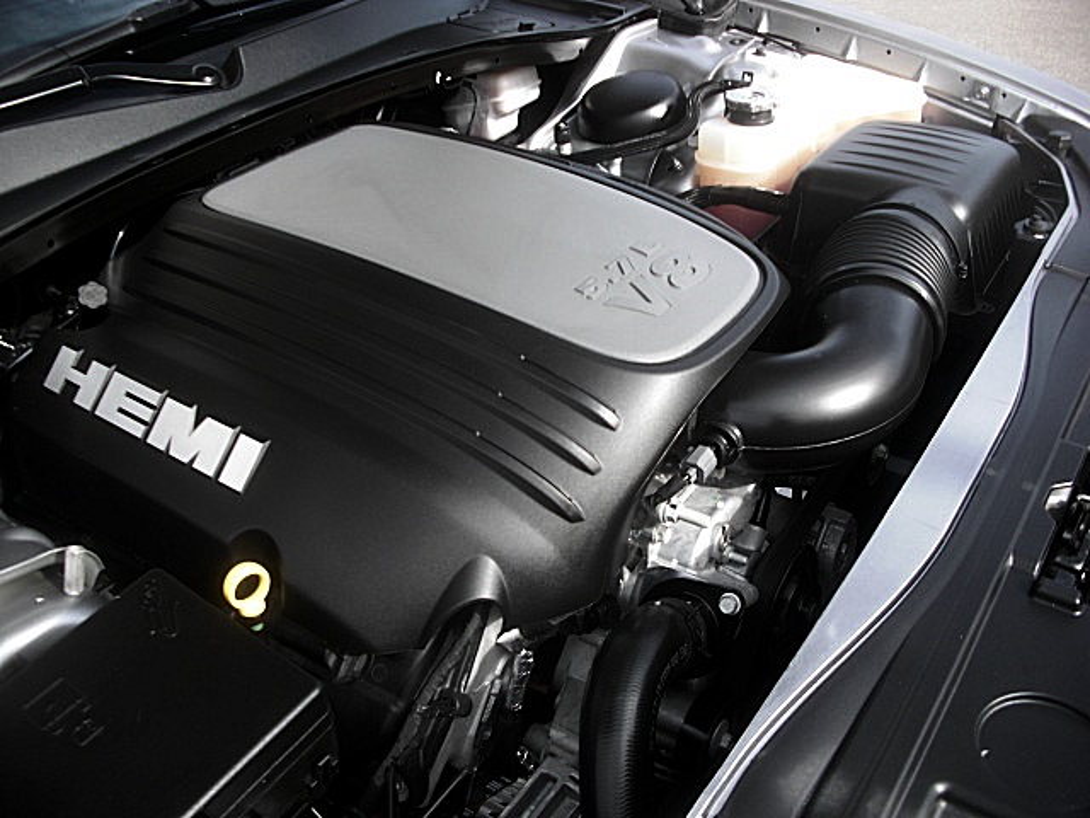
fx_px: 1134
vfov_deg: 39.7
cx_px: 545
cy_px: 409
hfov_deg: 51.4
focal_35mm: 36
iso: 50
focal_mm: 6.3
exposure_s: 1/200
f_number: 2.8
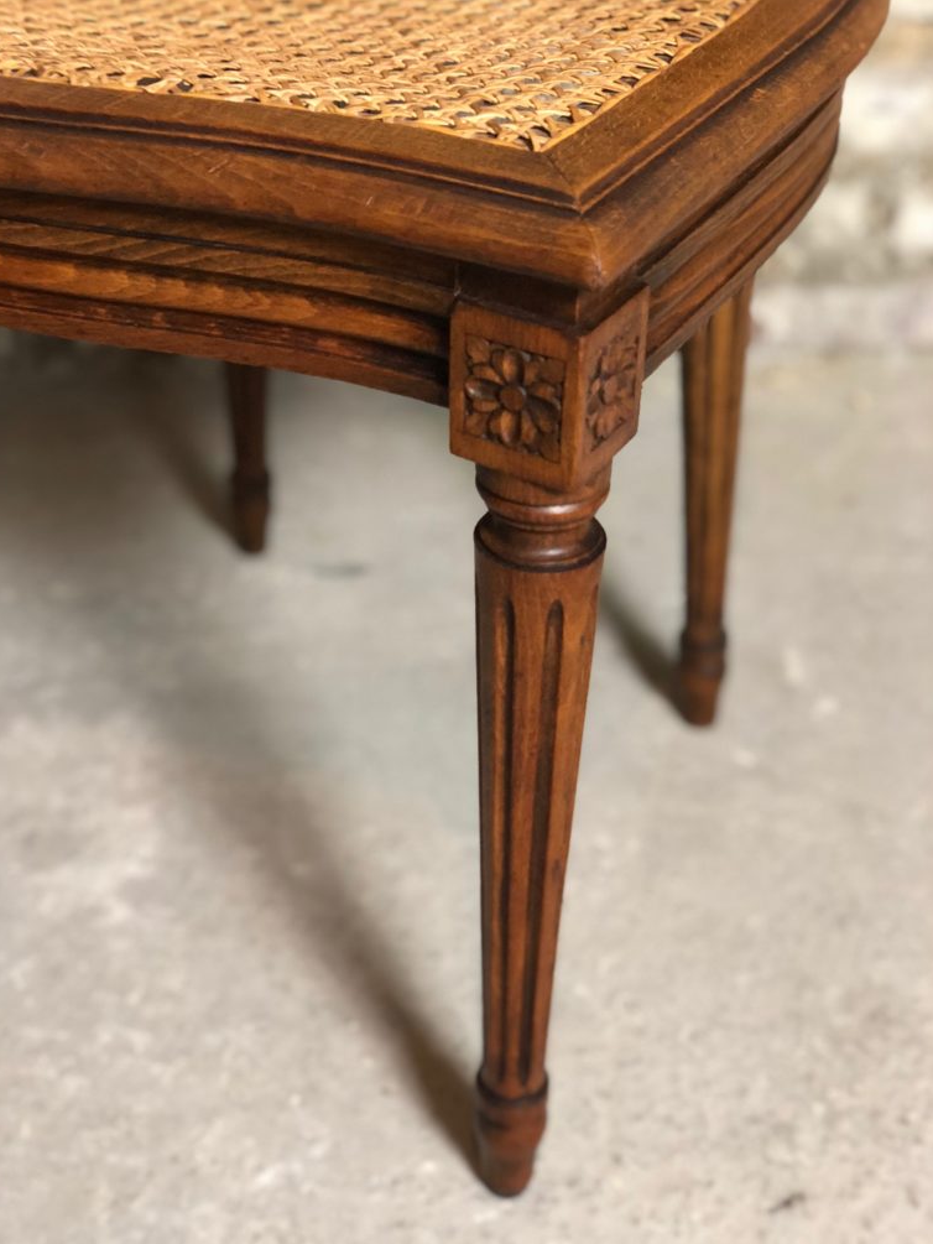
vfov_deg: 36.2
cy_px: 613
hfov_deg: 27.5
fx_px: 1904
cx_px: 463
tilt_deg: -35.1
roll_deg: +0.0
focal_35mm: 53
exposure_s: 1/11
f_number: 2.4
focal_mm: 6
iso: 160
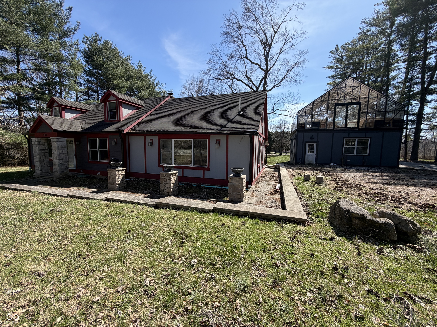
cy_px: 164
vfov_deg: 85.7
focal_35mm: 14
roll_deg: +0.0
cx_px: 218
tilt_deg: -5.6
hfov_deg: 102.1
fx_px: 177
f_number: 2.2
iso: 32
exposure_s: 1/770
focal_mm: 2.22
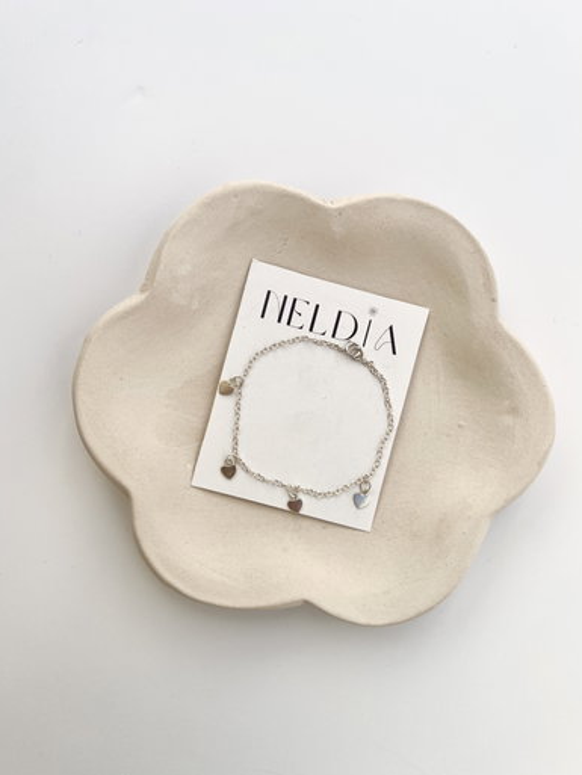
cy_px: 391
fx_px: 605
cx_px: 289
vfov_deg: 65.3
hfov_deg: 51.4
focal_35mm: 27
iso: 50
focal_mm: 5.7
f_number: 1.5
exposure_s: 1/2513
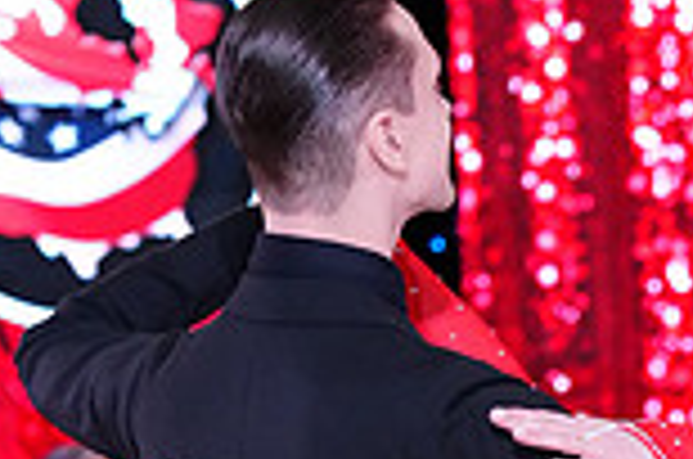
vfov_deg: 3.8
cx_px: 650
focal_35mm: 359
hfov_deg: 5.7
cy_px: 846
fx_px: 6896
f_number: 4.5
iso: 2500
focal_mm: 95
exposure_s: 1/250
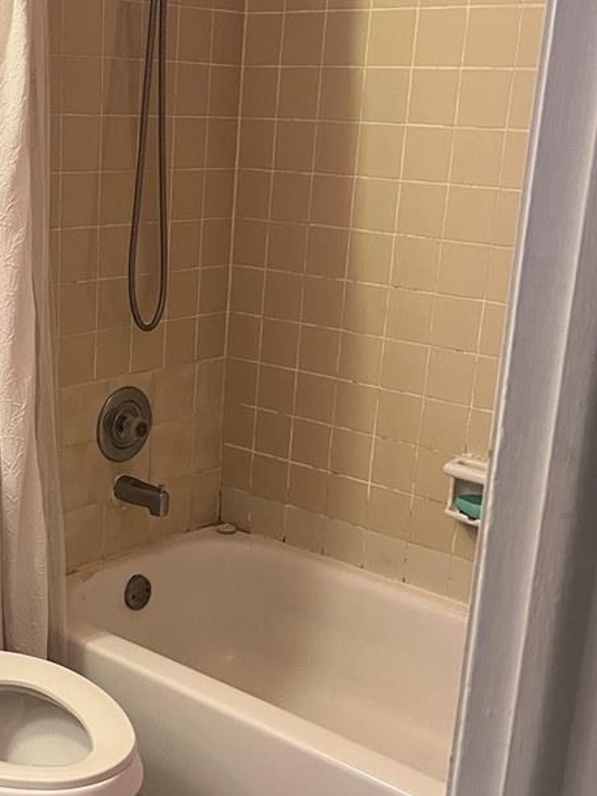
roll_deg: -1.0
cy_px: 468
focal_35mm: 51
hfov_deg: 28.1
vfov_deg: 37.4
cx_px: 142
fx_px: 1173
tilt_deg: -17.4
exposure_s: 1/60
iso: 250
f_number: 1.6
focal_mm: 5.1
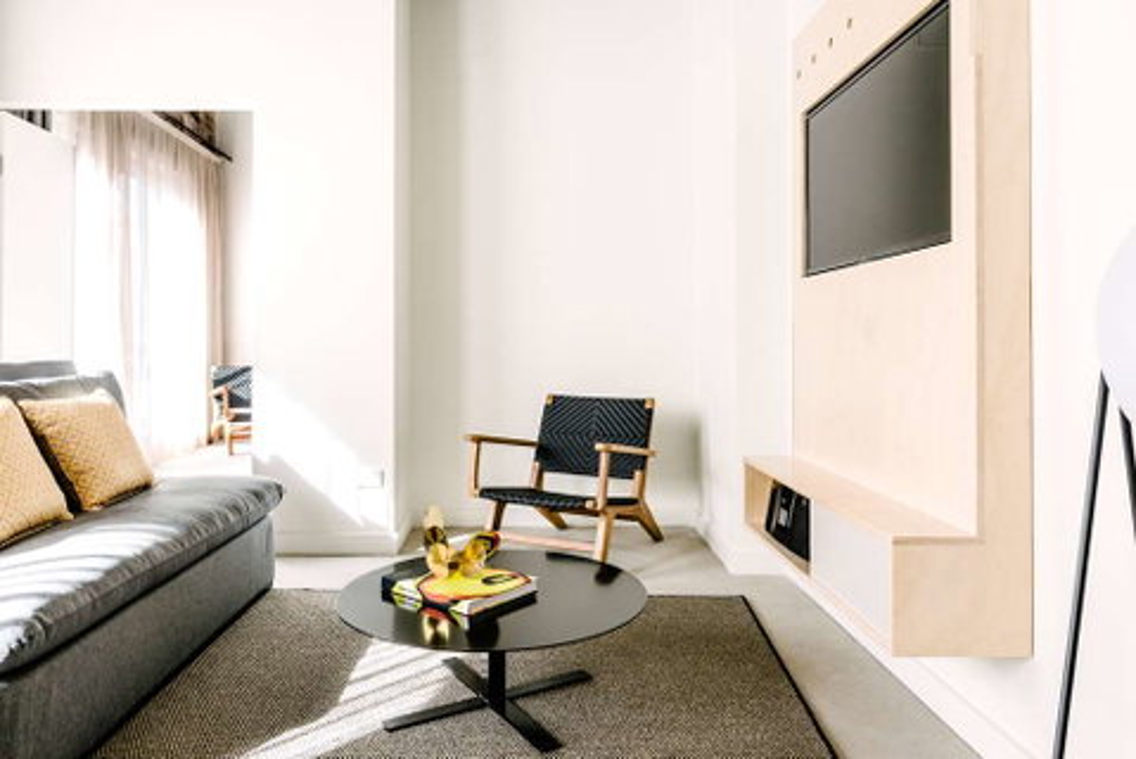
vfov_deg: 53.2
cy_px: 380
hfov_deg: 73.7
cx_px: 568
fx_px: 758
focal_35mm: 24
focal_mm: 24
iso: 250
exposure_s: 1/20
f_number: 8
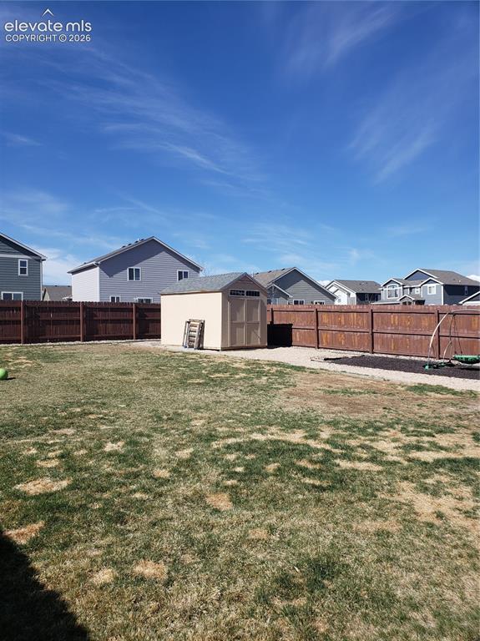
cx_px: 240
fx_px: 481
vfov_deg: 67.3
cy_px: 320
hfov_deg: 53.0
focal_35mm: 26
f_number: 2.4
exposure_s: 1/1726
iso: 50
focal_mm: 4.3
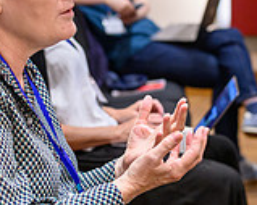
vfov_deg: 10.9
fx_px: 1072
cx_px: 189
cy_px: 48
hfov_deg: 13.6
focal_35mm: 141
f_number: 2.1
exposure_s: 1/125
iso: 1800
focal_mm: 41
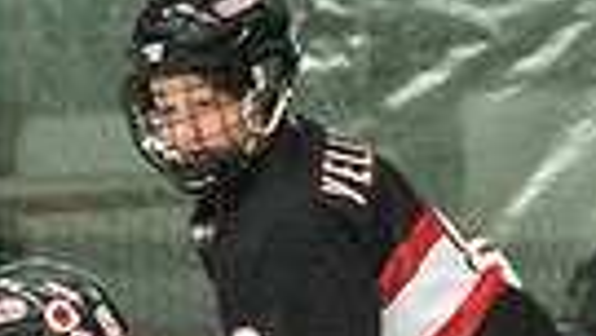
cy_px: 533
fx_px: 13199
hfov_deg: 2.6
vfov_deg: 1.5
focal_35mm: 835
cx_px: -315
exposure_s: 1/400
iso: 1400
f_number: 2.8
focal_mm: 92
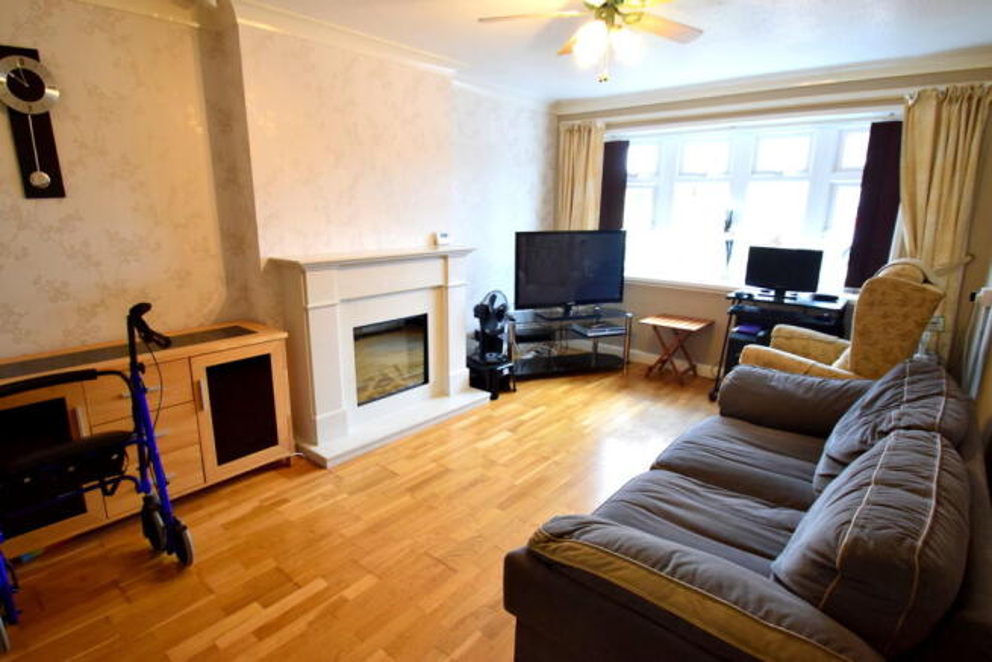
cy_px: 331
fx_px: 496
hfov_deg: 90.0
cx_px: 496
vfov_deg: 67.4
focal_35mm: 18
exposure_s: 1/60
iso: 1600
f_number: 7.1
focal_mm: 12
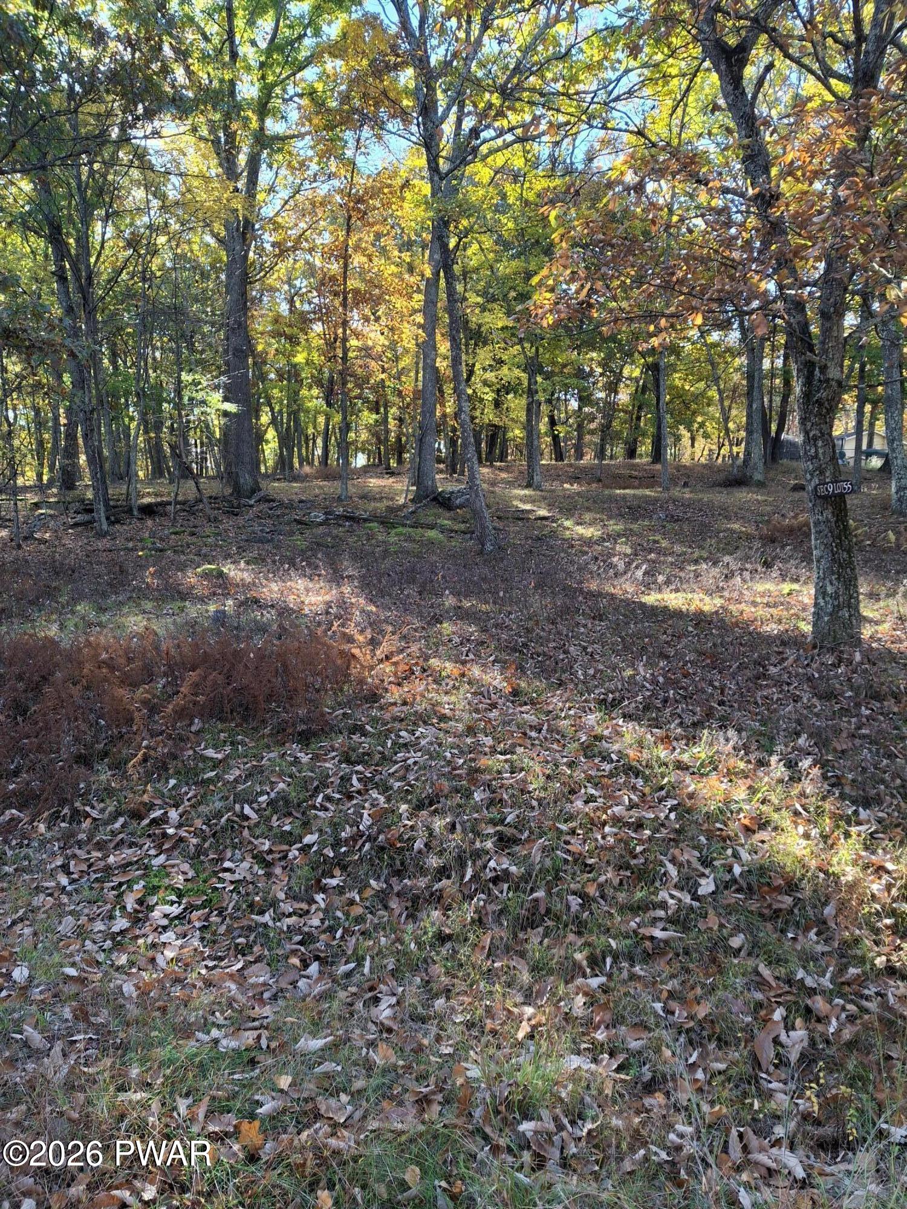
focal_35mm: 25
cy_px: 604
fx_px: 873
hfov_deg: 54.9
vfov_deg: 69.4
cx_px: 454
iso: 25
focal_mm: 4.69
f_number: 1.8
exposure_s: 1/120
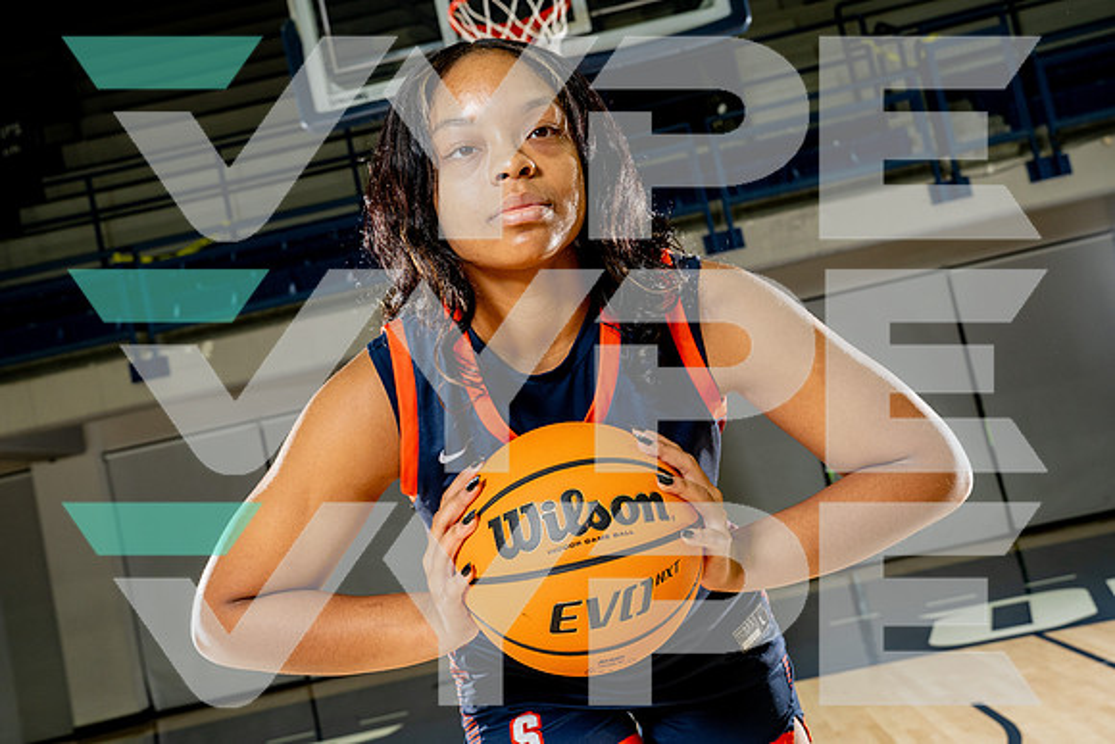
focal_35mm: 42
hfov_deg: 46.4
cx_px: 558
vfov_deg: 31.9
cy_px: 372
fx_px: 1301
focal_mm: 42
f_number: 8
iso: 640
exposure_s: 1/250
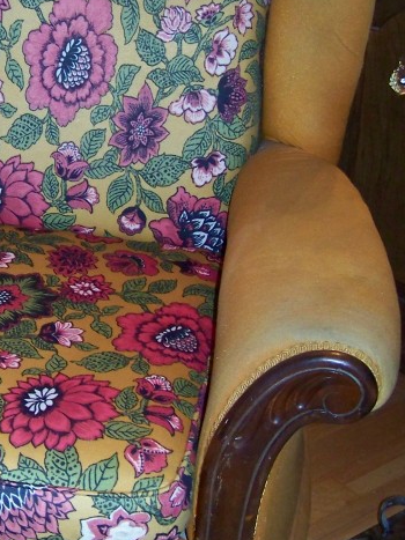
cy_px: 200
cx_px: -2
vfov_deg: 24.6
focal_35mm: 79
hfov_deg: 18.2
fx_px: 1233
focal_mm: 5.85
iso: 200
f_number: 2.8
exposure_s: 1/30
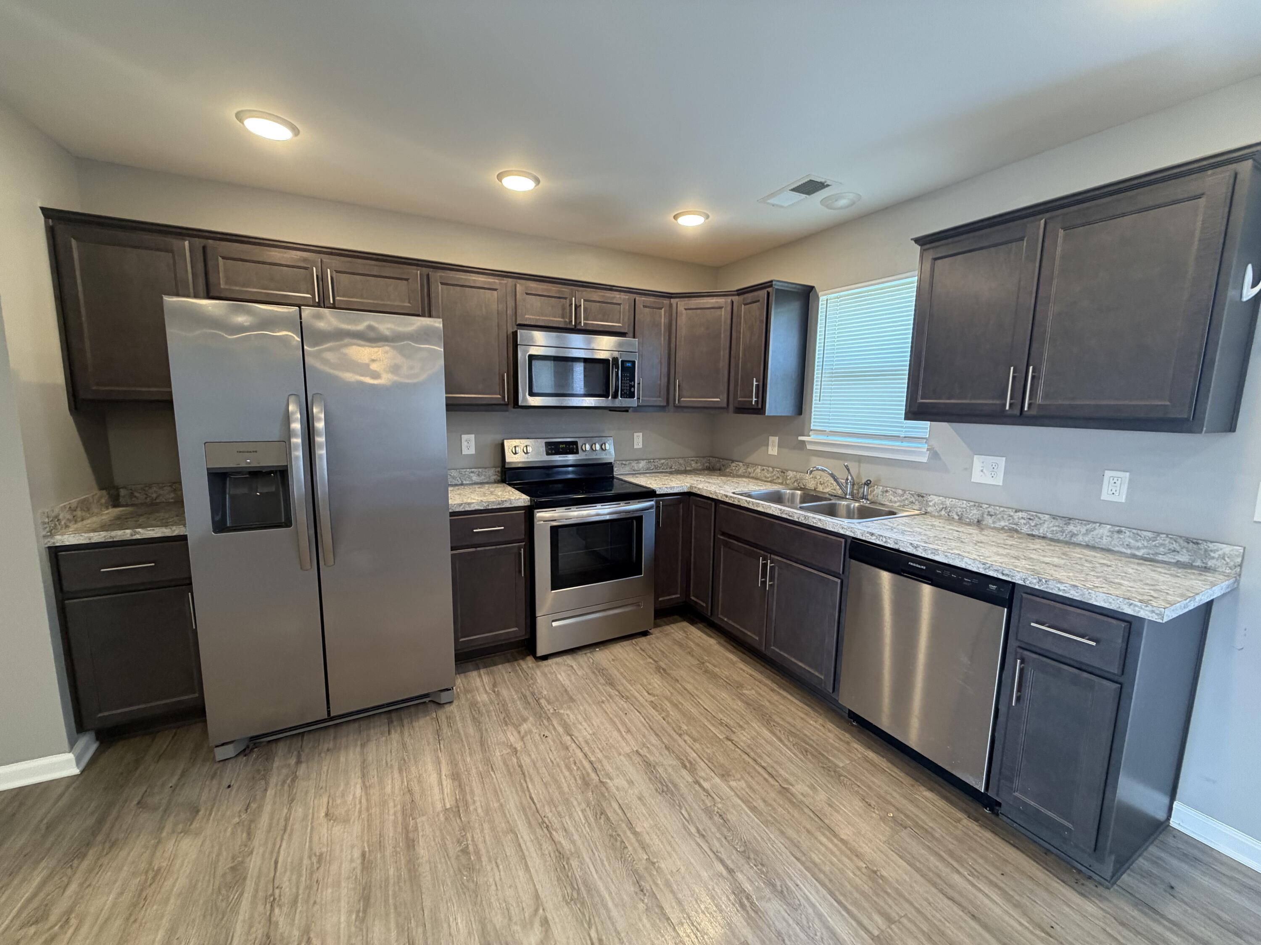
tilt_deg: -7.1
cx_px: 630
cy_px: 472
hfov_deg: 102.1
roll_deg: -1.9
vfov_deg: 85.7
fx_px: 510
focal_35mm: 14
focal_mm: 2.22
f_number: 2.2
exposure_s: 1/60
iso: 250
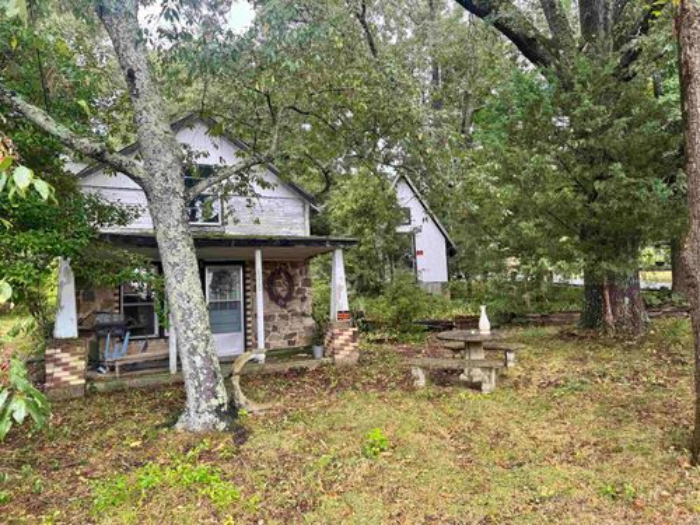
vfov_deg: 56.8
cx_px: 350
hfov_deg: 71.6
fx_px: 485
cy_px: 262
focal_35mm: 24
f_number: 1.78
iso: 64
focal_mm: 6.76
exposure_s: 1/220
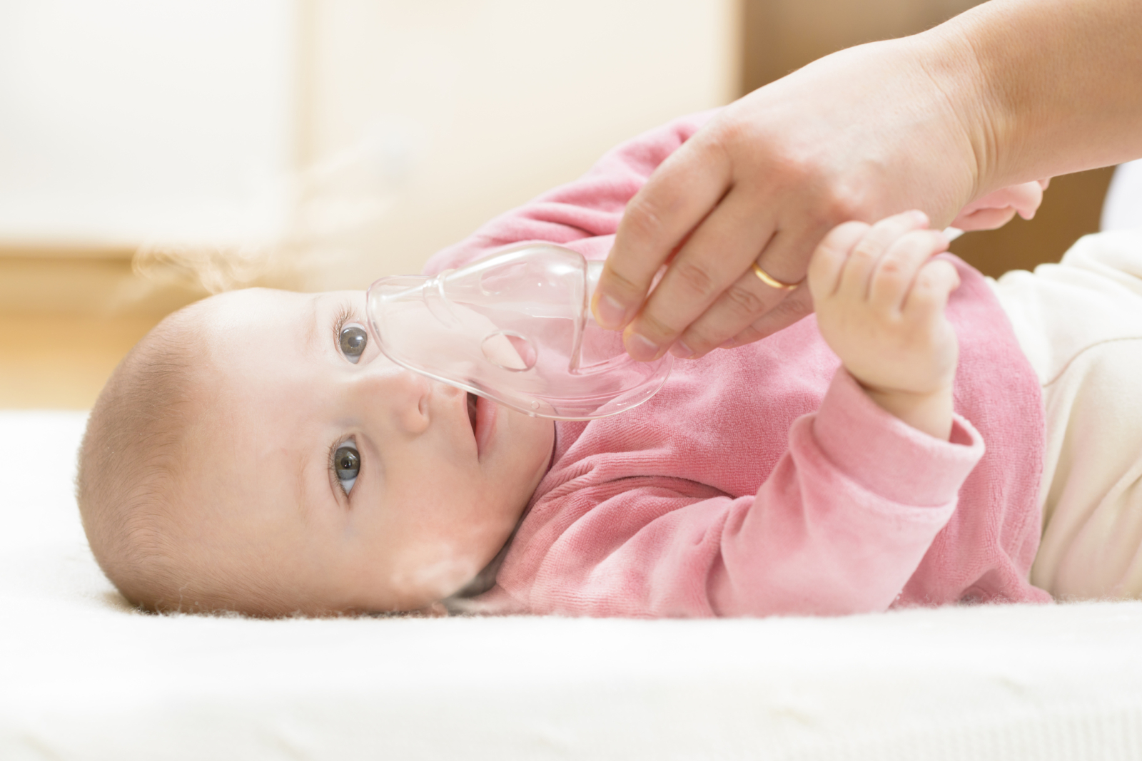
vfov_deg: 16.1
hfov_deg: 23.9
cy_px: 380
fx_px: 2696
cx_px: 571
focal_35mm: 85
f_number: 4.5
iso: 400
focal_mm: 85
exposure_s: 1/160
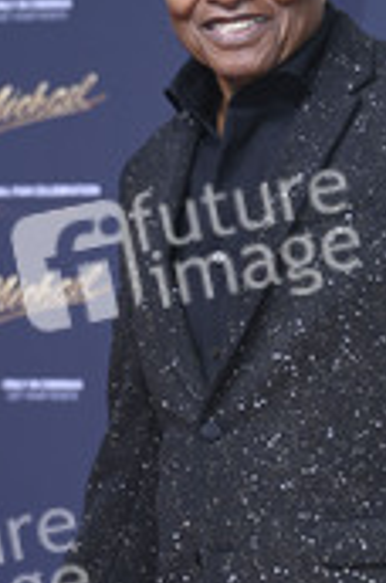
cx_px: 284
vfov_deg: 7.3
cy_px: 420
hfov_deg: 4.8
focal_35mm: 284
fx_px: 4586
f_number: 5.6
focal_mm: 122
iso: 400
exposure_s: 1/250
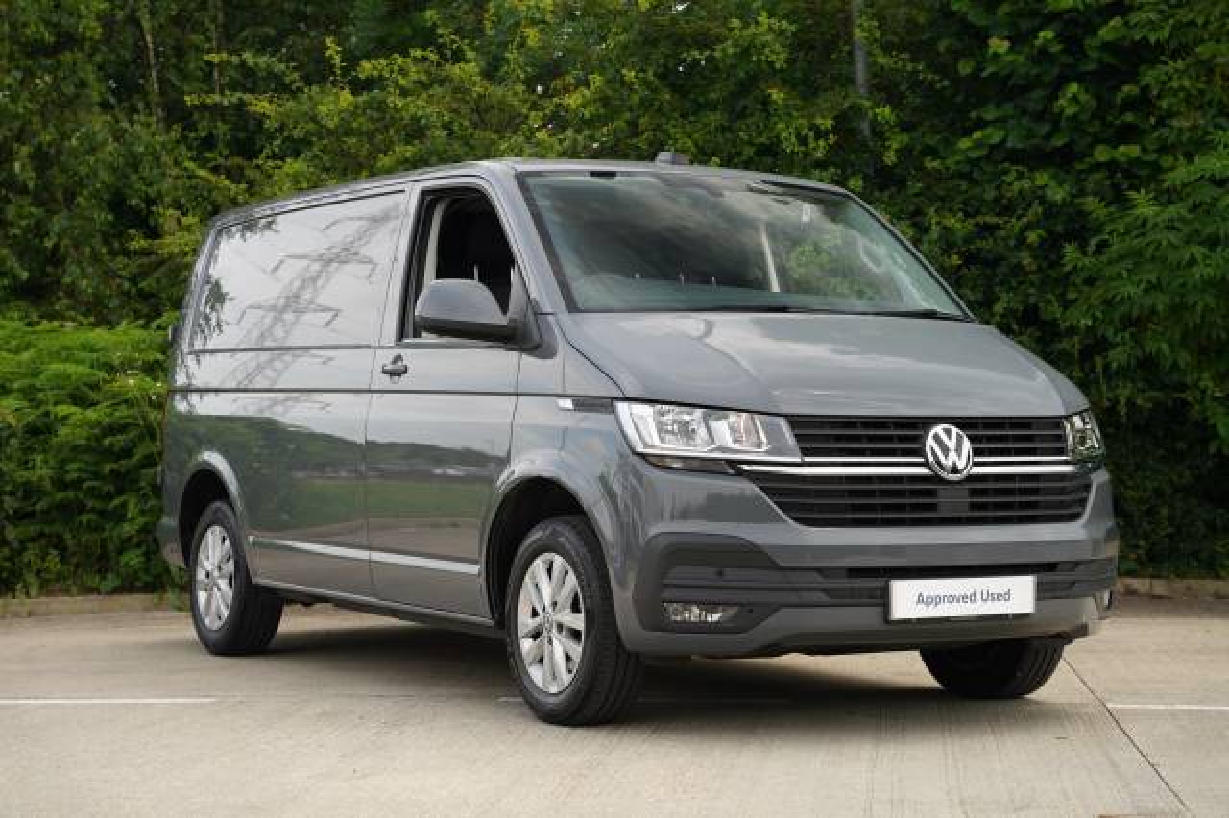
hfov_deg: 29.8
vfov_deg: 20.1
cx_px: 614
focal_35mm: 68
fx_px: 2306
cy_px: 409
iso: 100
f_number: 4.5
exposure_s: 1/200
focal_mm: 67.6
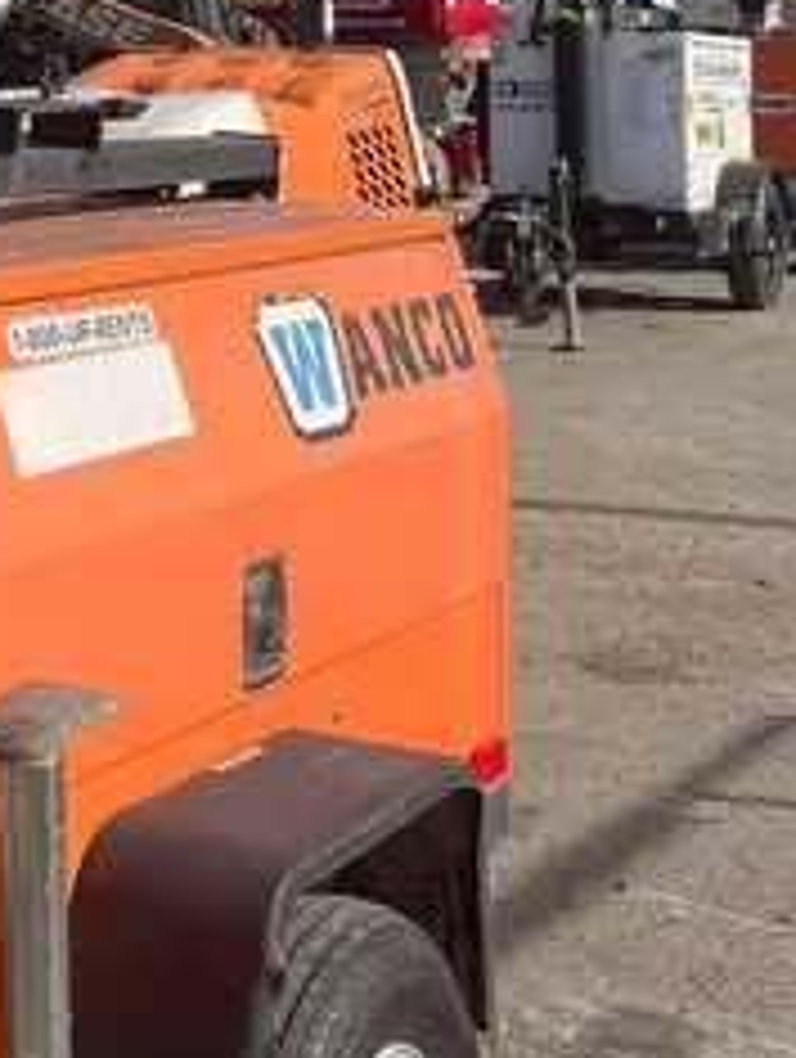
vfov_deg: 23.1
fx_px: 2477
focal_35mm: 81
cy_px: -2
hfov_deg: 17.1
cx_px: -265
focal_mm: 5.1
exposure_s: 1/3215
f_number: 1.6
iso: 50
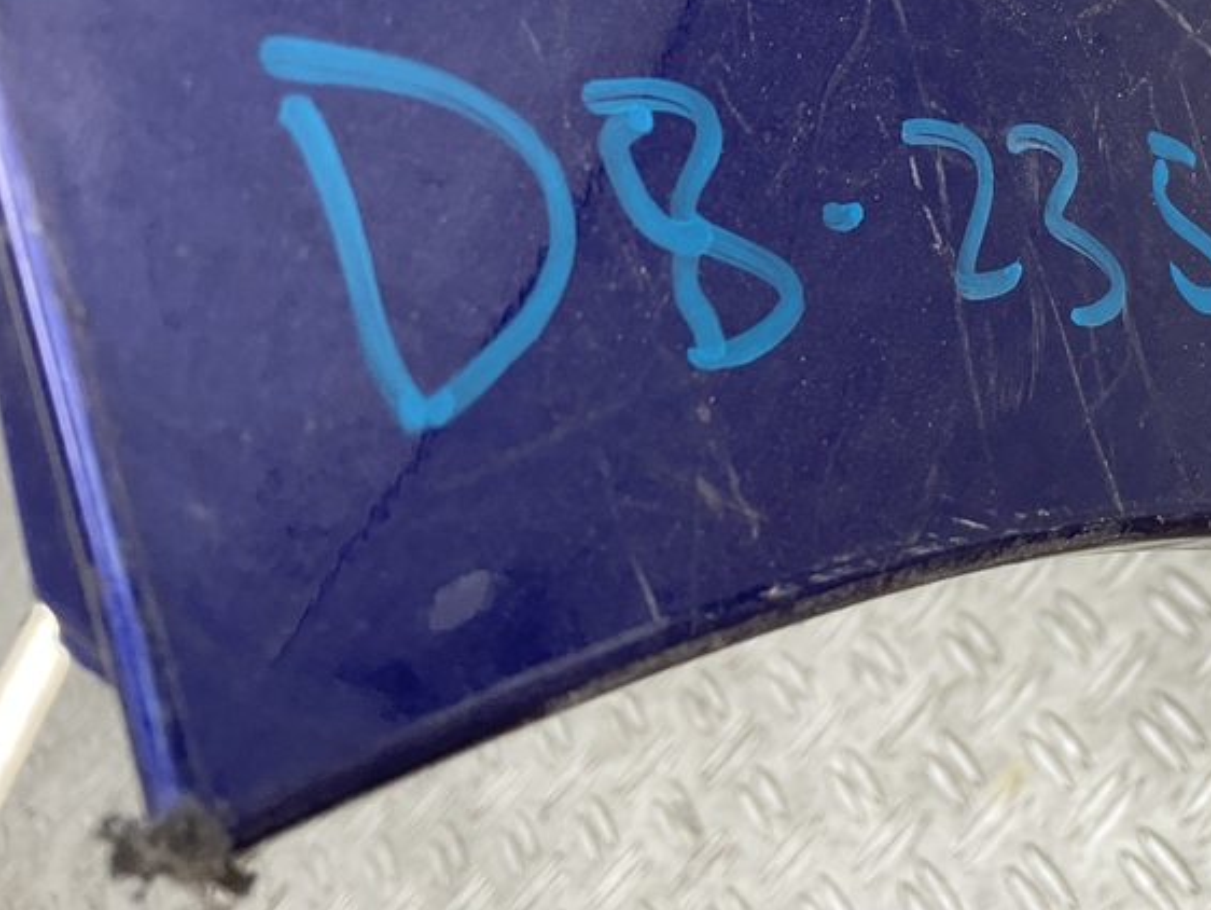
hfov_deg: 35.5
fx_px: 1820
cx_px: 980
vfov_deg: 27.1
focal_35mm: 52
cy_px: 106
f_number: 1.8
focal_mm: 3
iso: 25
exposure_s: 1/100
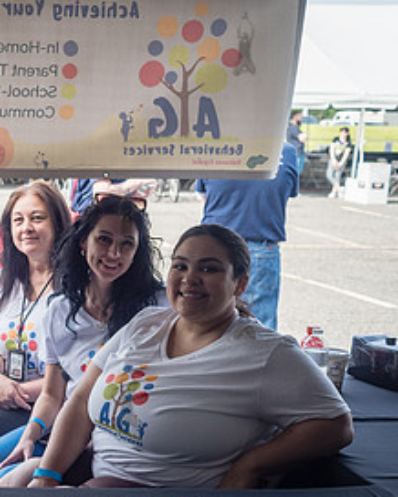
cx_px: -110
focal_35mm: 70
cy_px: 308
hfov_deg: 20.2
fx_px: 1030
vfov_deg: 27.0
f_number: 4
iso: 250
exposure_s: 1/800
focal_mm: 35
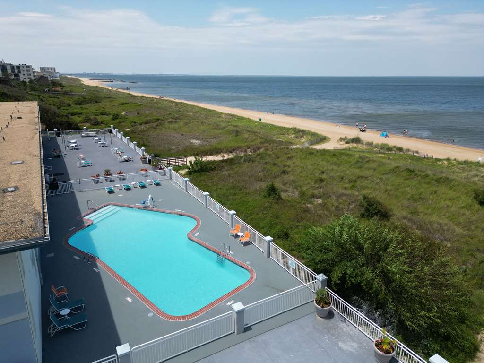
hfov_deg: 71.6
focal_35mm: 24
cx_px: 242
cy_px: 182
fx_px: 336
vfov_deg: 56.8
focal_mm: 6.72
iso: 110
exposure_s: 1/2500
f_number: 1.7
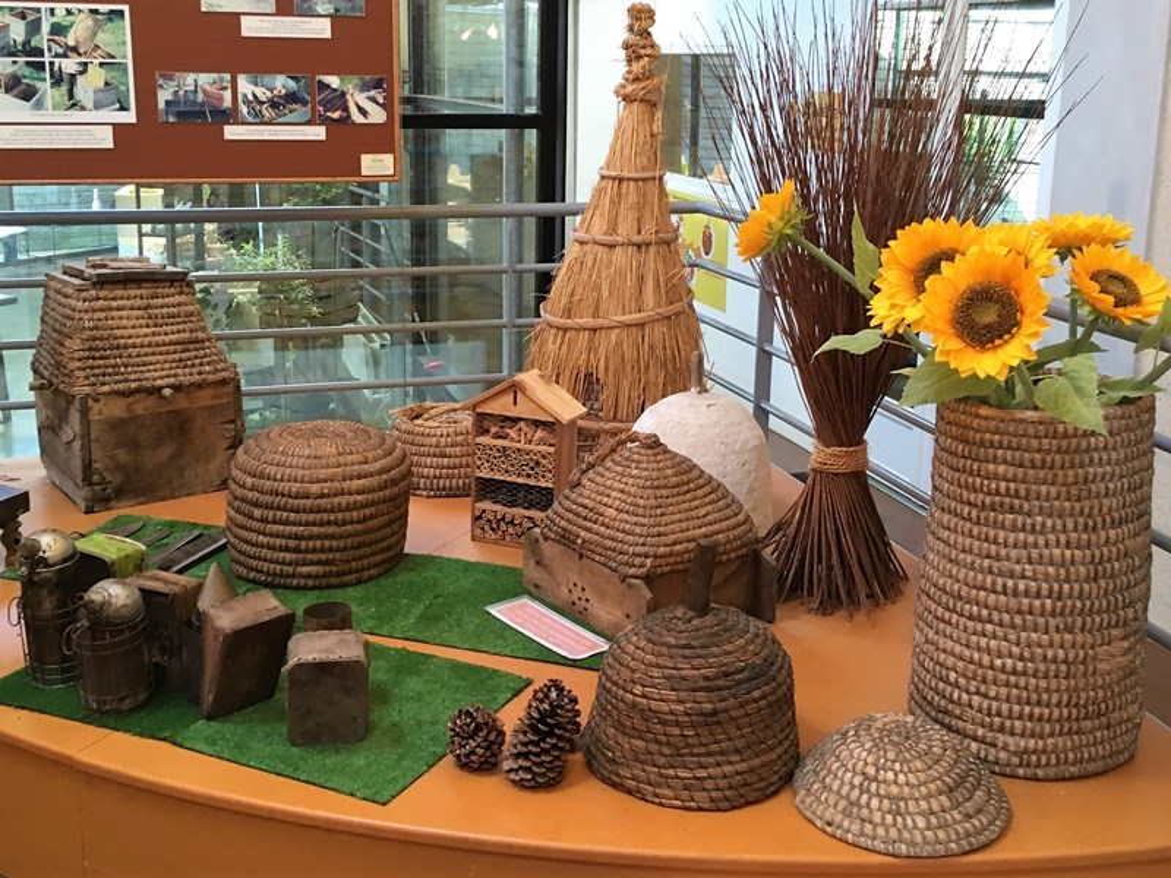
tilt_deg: -12.6
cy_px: 439
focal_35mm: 29
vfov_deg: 48.2
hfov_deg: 61.7
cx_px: 586
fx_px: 981
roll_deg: -1.3
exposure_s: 1/33
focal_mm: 4.15
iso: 125
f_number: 2.2
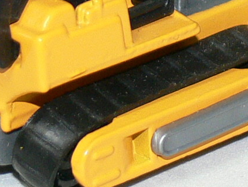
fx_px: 3442
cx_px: 153
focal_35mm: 480
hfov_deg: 4.1
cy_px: -35
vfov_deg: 3.1
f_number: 3.2
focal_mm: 17
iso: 100
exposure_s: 1/30
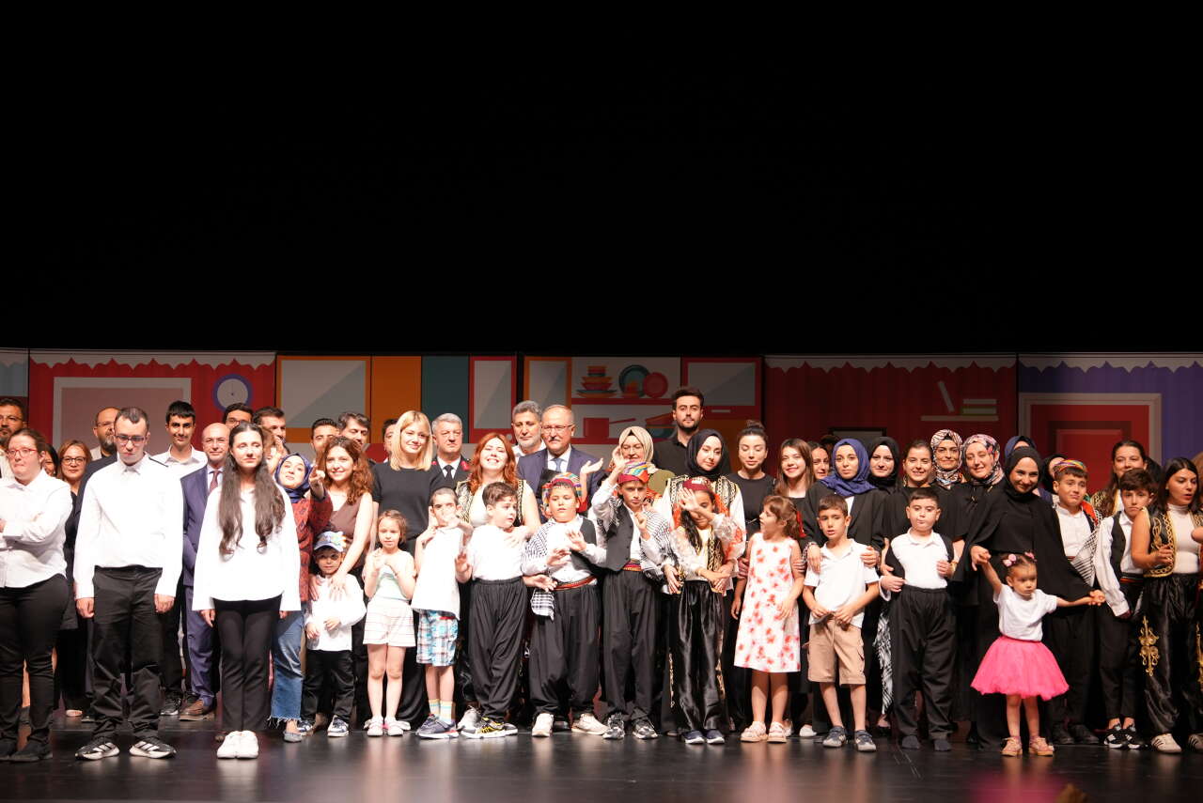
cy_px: 402
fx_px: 2340
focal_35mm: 70
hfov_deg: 28.8
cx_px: 602
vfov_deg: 19.5
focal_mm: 70
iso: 400
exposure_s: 1/100
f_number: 2.8
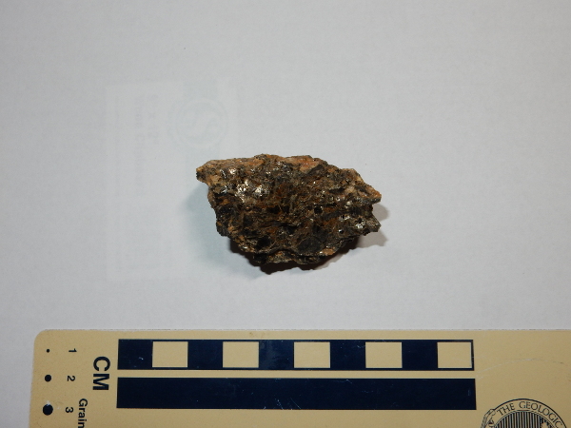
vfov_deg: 39.7
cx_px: 286
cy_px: 214
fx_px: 594
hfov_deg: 51.4
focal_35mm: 36
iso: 125
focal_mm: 6.4
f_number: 5.6
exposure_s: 1/30
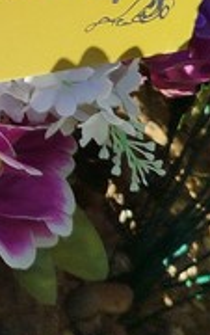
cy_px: -63
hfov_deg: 11.0
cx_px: -151
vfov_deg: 17.6
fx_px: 1031
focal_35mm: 113
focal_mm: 5.31
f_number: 1.7
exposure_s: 1/803
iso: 50
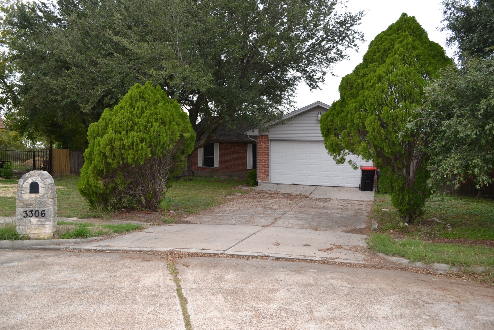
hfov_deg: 65.5
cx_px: 244
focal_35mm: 28
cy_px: 163
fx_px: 384
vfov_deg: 46.4
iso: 160
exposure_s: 1/125
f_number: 4
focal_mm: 18
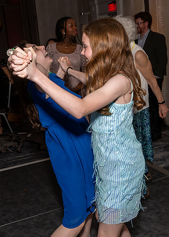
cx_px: 63
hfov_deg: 30.4
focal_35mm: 46
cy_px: 104
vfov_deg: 41.8
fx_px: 309
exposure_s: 1/250
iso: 800
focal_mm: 18
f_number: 7.1
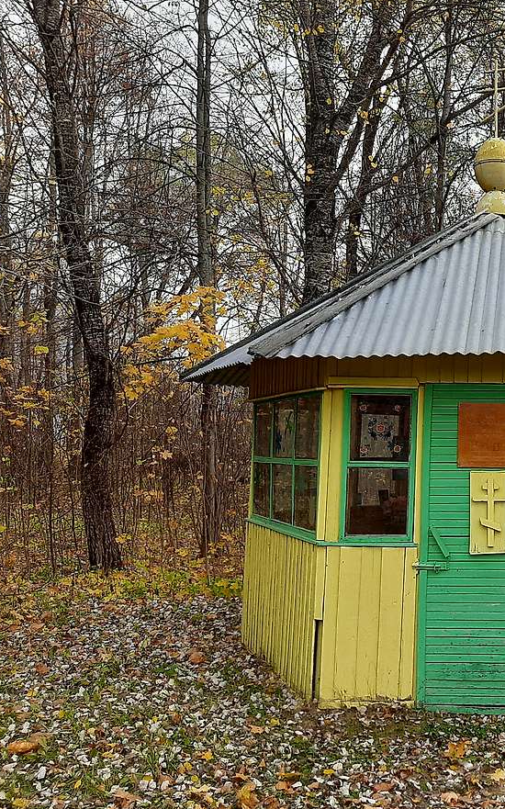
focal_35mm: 39
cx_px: 522
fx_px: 860
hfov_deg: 30.1
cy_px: 408
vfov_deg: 50.4
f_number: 1.7
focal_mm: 3.93
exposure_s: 1/511
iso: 40
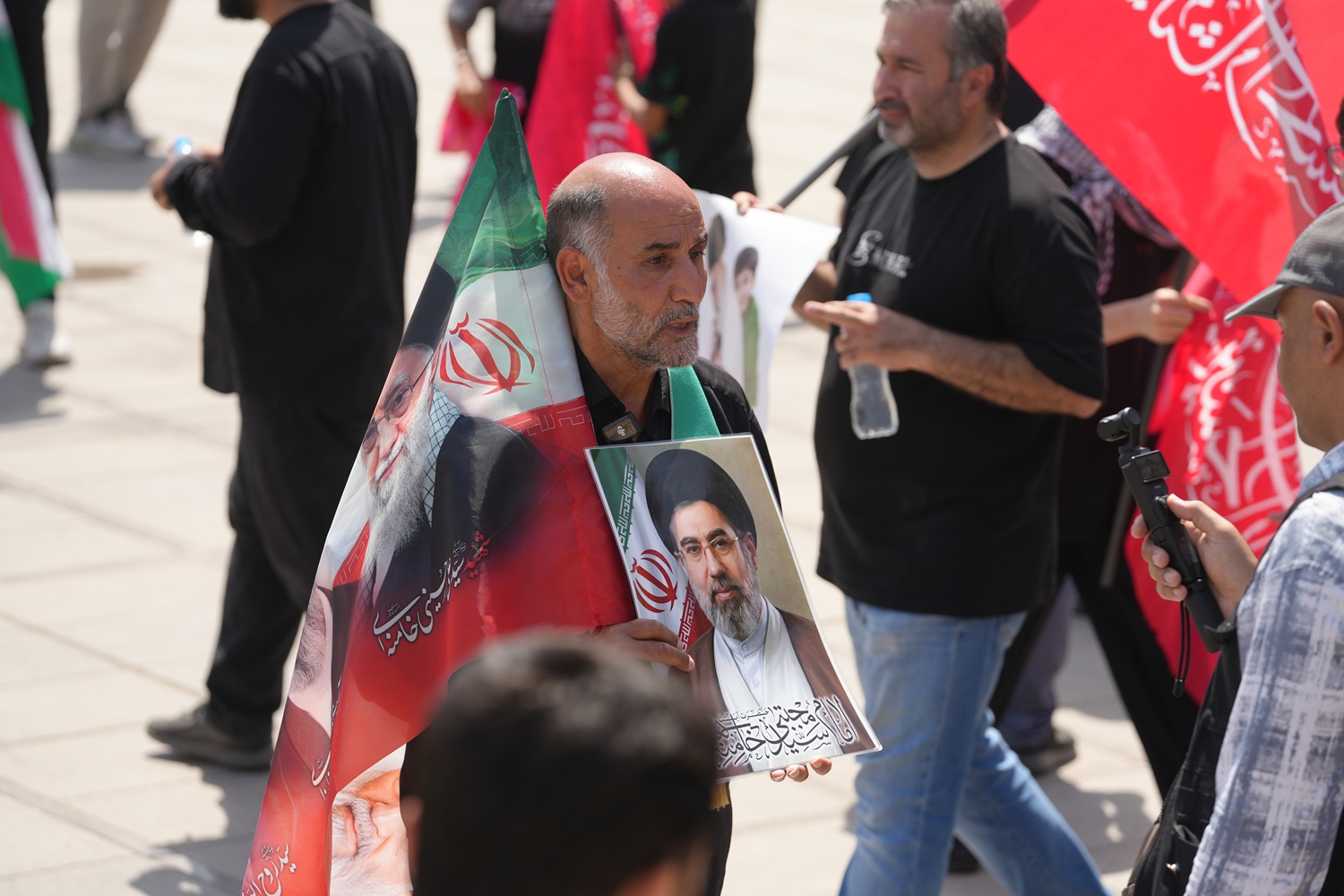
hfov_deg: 13.9
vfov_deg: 9.3
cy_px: 448
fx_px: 5525
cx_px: 672
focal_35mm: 148
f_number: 4.5
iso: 100
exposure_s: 1/500
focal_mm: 148
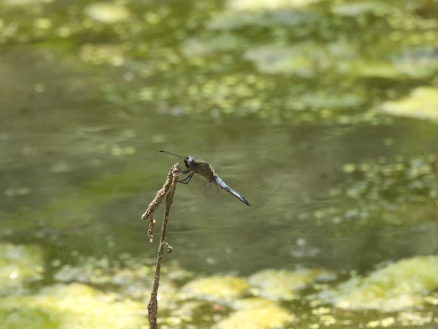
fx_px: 13918
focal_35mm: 1100
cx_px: 219
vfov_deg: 1.4
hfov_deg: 1.8
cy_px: 164
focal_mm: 196
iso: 100
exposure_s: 1/125
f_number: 5.6
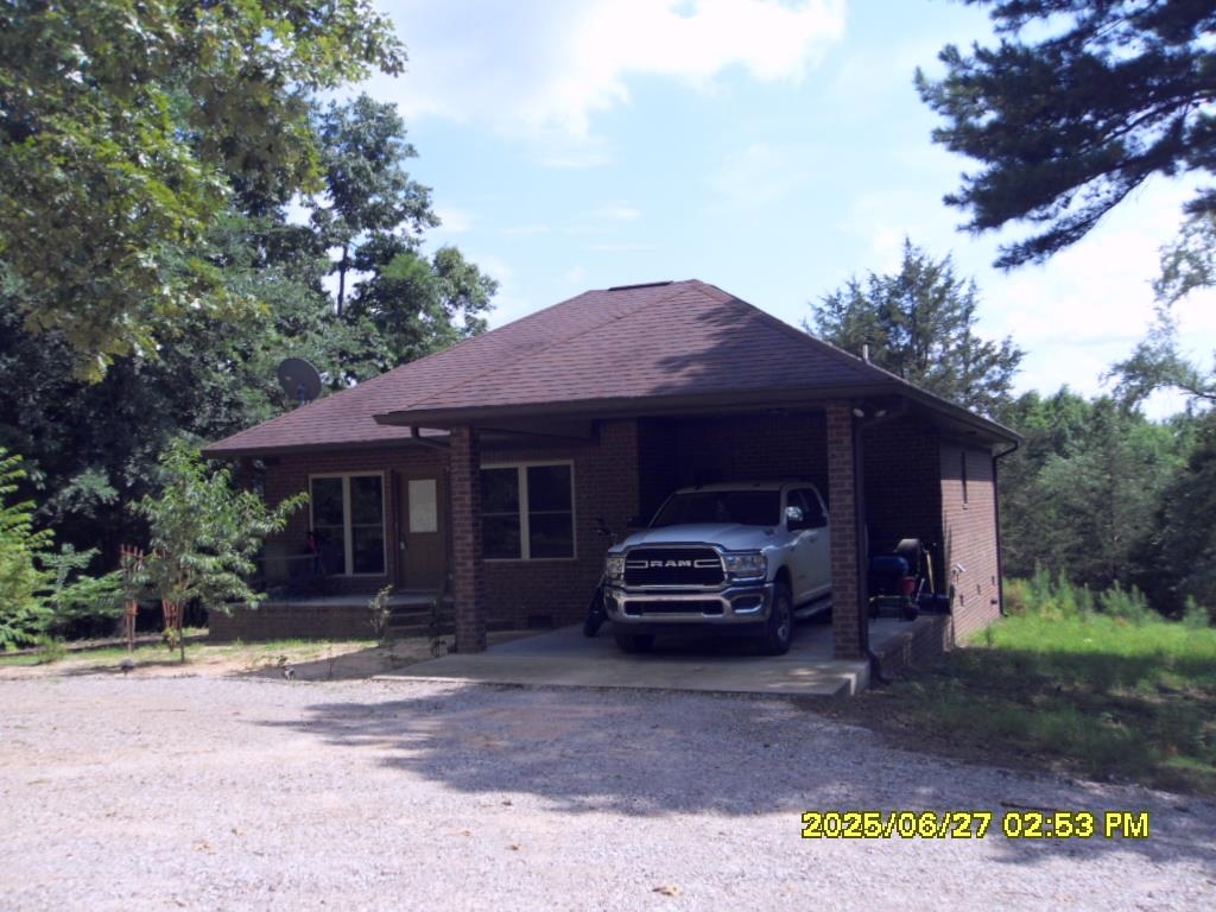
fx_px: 1229
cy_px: 456
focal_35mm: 35
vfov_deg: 40.7
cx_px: 608
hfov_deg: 52.6
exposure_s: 1/90
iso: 80
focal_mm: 6.3
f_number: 8.2
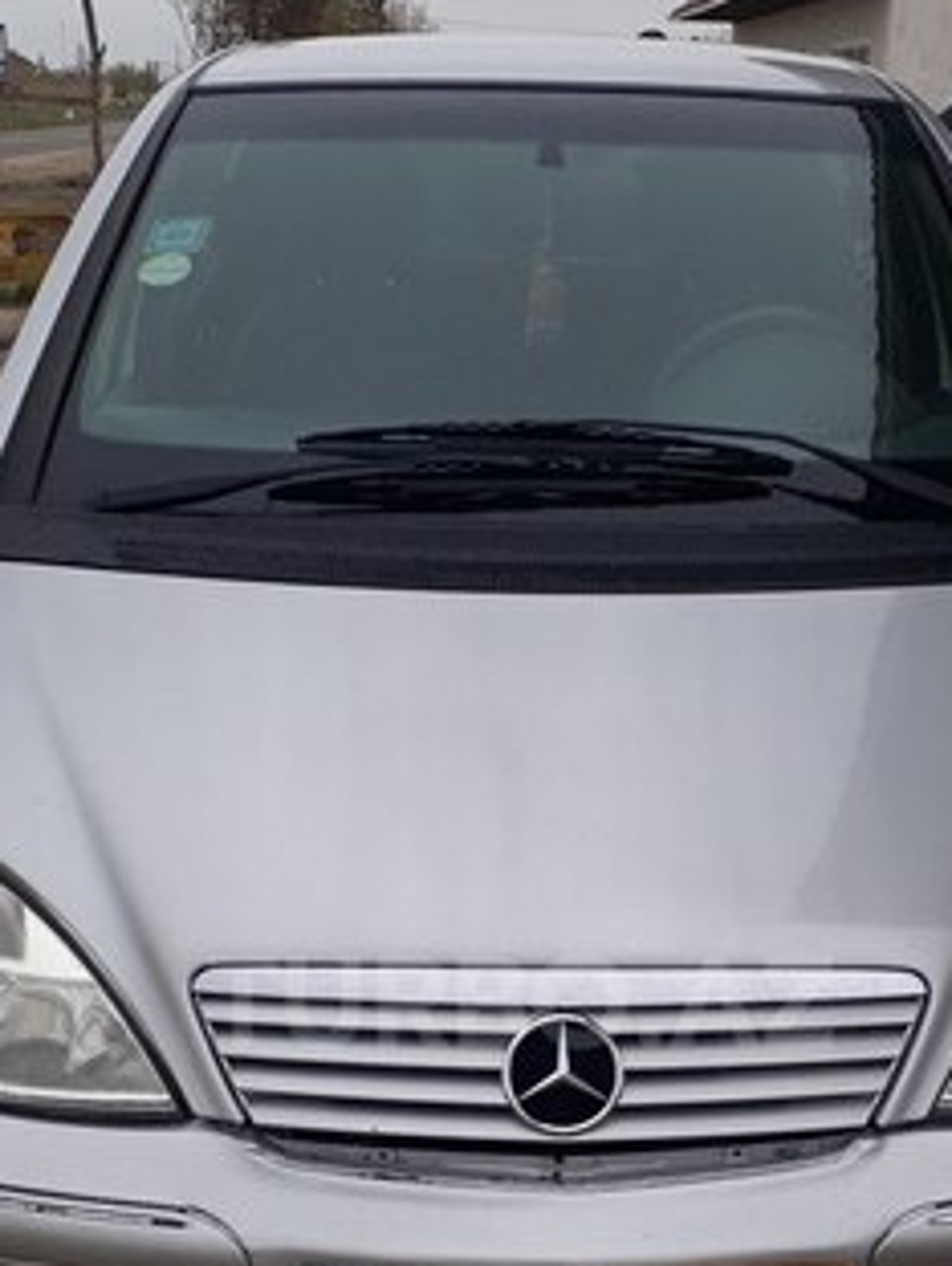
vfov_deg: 42.0
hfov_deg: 33.6
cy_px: 1001
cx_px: 521
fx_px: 1574
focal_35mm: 43
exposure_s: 1/777
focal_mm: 3.6
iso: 40
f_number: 1.9
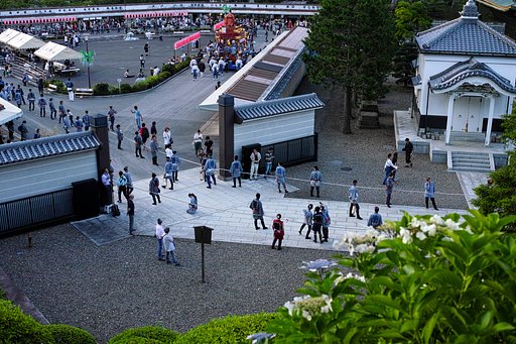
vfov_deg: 29.8
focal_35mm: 45
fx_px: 645
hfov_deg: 43.6
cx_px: 258
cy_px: 172
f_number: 4
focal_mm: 30
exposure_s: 1/125
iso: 250
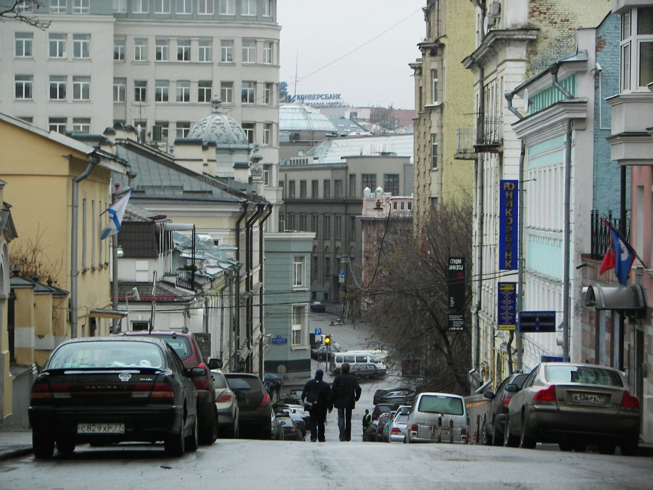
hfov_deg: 13.9
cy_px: 245
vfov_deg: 10.4
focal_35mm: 142
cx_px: 326
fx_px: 2679
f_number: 3.2
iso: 64
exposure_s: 1/40
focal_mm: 23.6
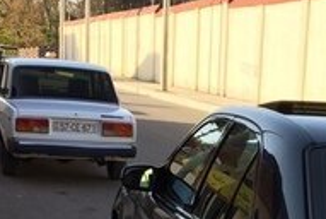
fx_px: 943
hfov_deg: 19.0
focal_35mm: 104
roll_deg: -5.0
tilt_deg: -16.5
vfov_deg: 12.3
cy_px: 372
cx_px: 341
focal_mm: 4.15
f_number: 2.2
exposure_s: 1/746
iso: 32
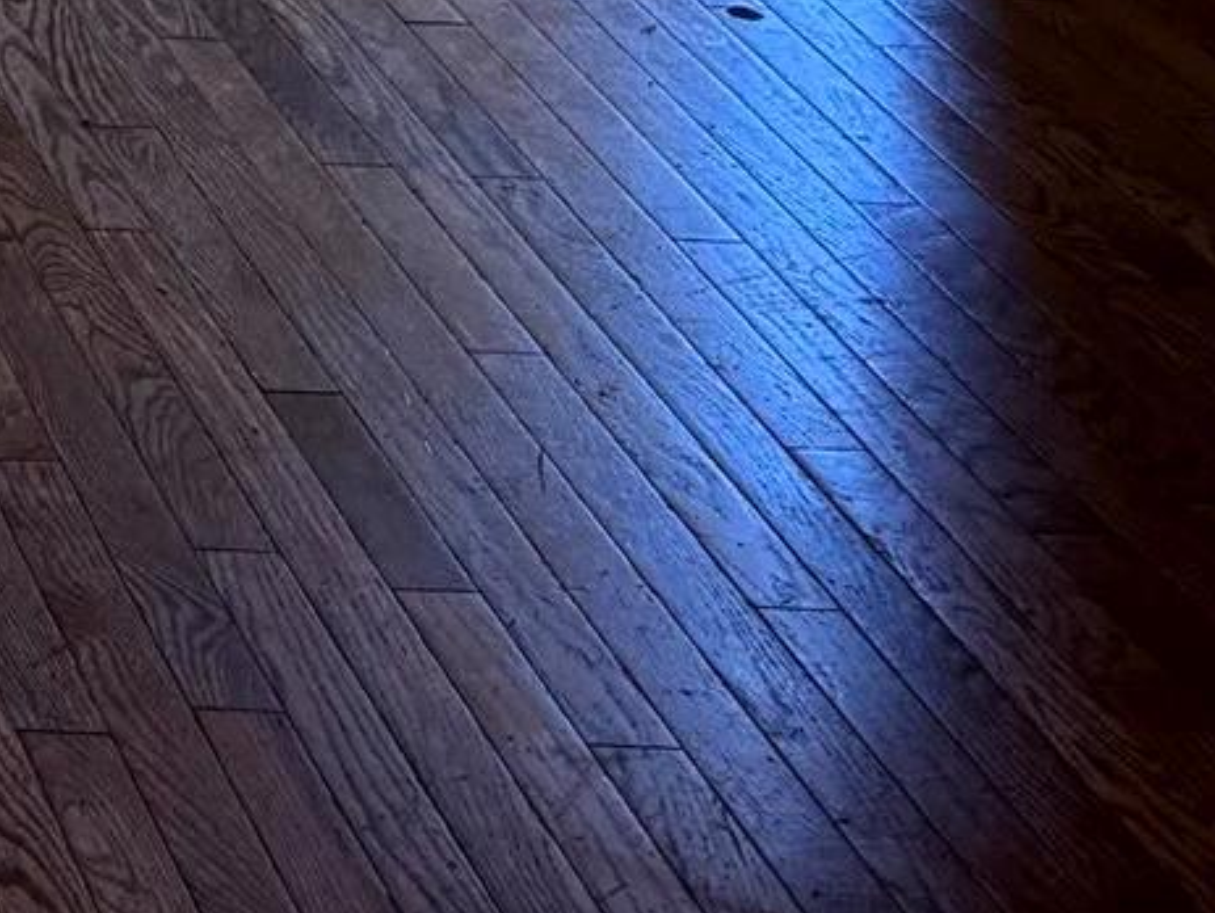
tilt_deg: -6.7
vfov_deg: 12.0
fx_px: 3723
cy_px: -1074
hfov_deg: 15.0
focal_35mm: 106
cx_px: -1235
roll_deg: -0.3
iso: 160
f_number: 1.78
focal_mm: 6.76
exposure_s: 1/237
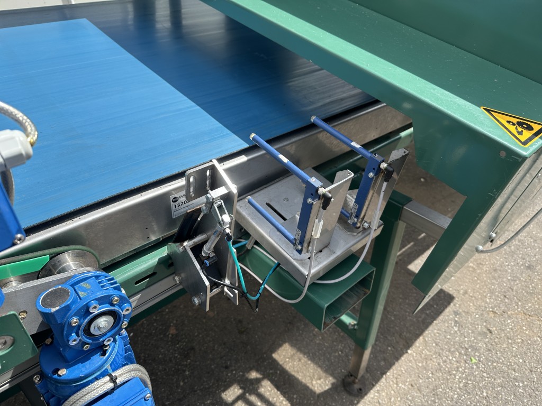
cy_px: 203
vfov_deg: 56.8
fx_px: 376
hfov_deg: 71.6
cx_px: 271
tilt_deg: -32.9
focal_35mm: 24
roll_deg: -0.8
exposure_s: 1/2203
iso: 80
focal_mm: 6.86
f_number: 1.78
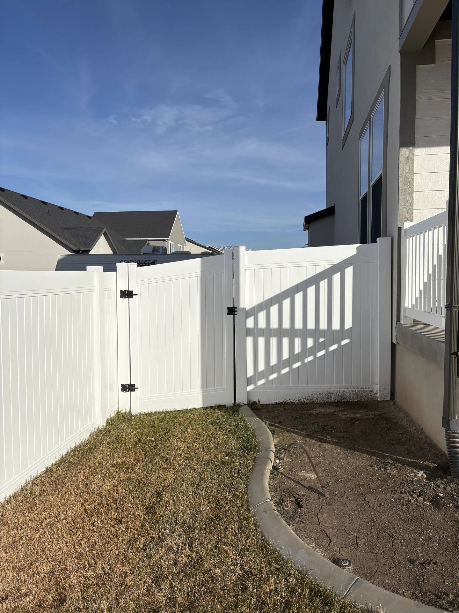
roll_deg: -0.8
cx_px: 230
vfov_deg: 67.3
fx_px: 460
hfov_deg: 53.1
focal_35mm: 26
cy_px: 306
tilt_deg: -2.2
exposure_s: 1/10101
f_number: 1.6
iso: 50
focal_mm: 5.96
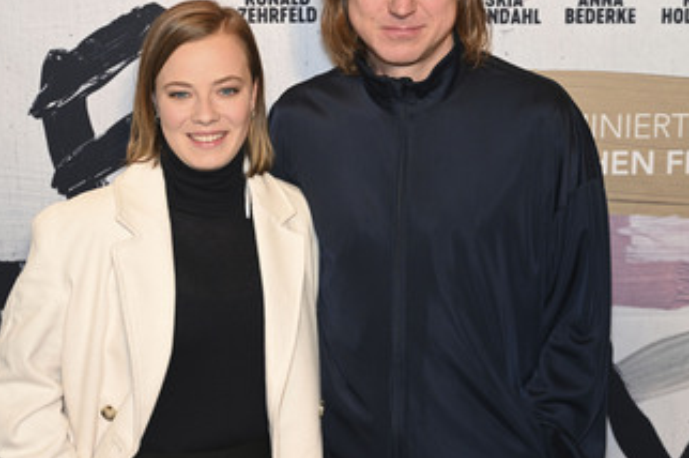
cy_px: 167
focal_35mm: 70
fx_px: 1338
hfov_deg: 28.9
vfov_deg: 19.4
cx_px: 335
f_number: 2.8
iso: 1000
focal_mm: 50
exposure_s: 1/200
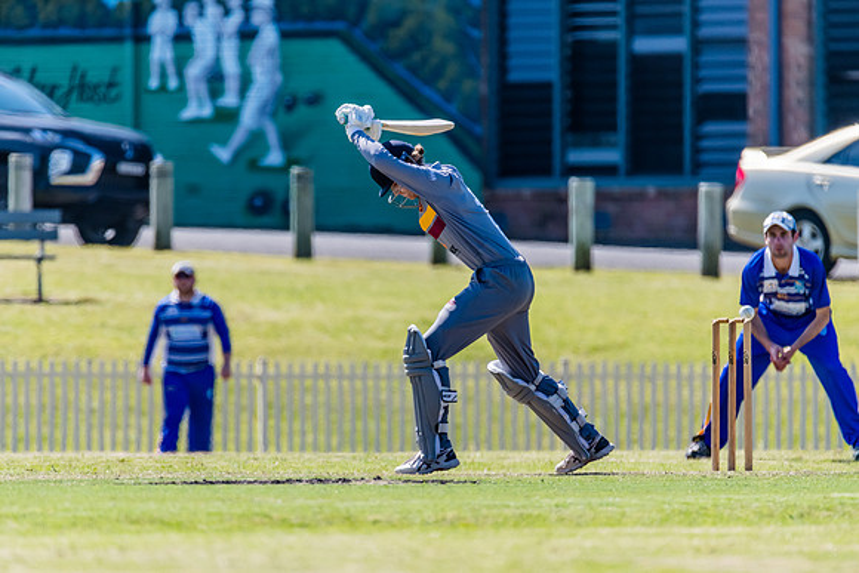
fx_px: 15950
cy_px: 314
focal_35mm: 668
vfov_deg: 2.1
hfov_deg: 3.1
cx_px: 381
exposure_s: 1/2000
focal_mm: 600
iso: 640
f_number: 6.3
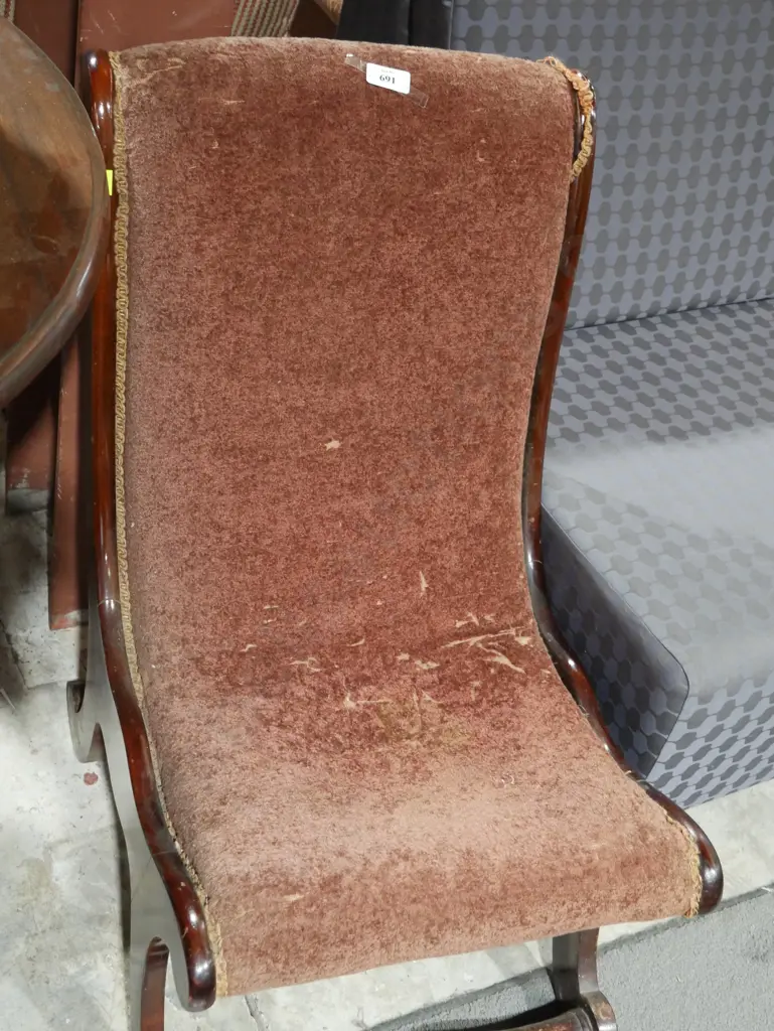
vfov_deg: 39.6
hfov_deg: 30.3
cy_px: 516
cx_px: 387
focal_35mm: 48
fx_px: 1430
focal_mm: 24
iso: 2500
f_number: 5.2
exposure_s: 1/60
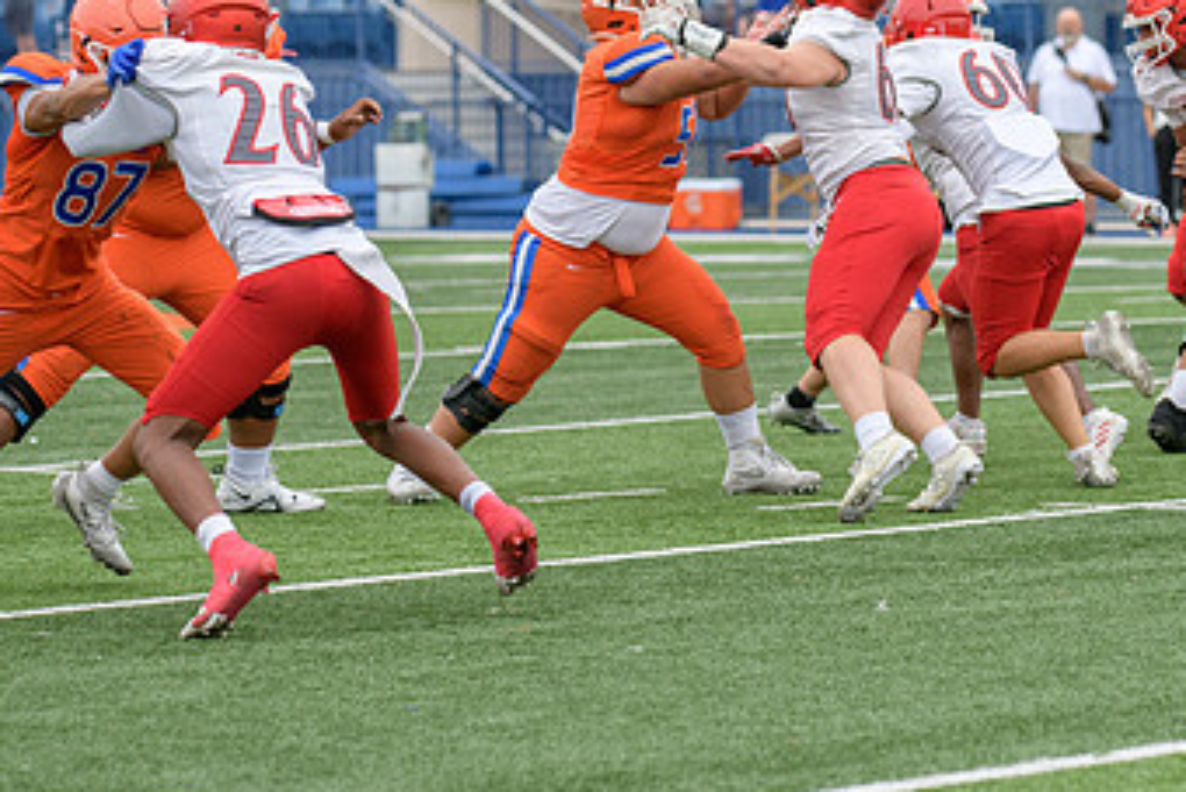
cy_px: 218
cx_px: 858
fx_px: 7877
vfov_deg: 5.8
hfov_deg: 8.6
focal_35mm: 239
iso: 400
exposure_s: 1/1000
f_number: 3.5
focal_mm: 140
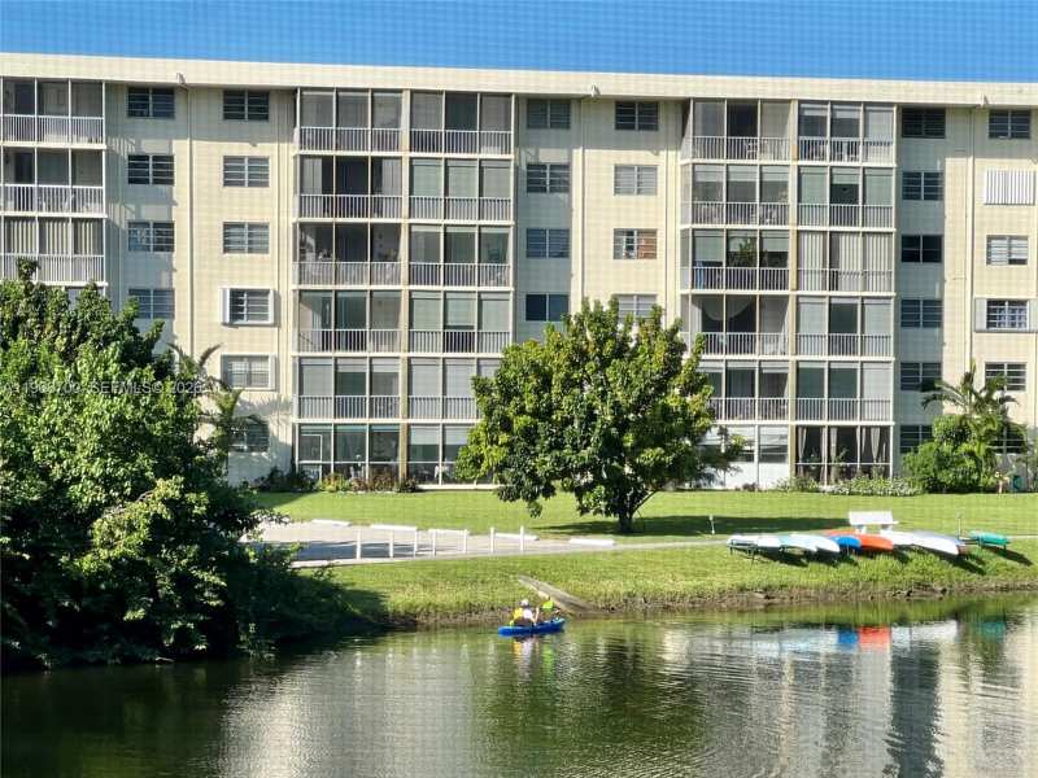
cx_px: 519
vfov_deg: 19.1
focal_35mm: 77
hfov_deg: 25.3
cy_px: 389
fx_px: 2309
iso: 32
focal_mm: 9
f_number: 2.8
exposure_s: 1/488
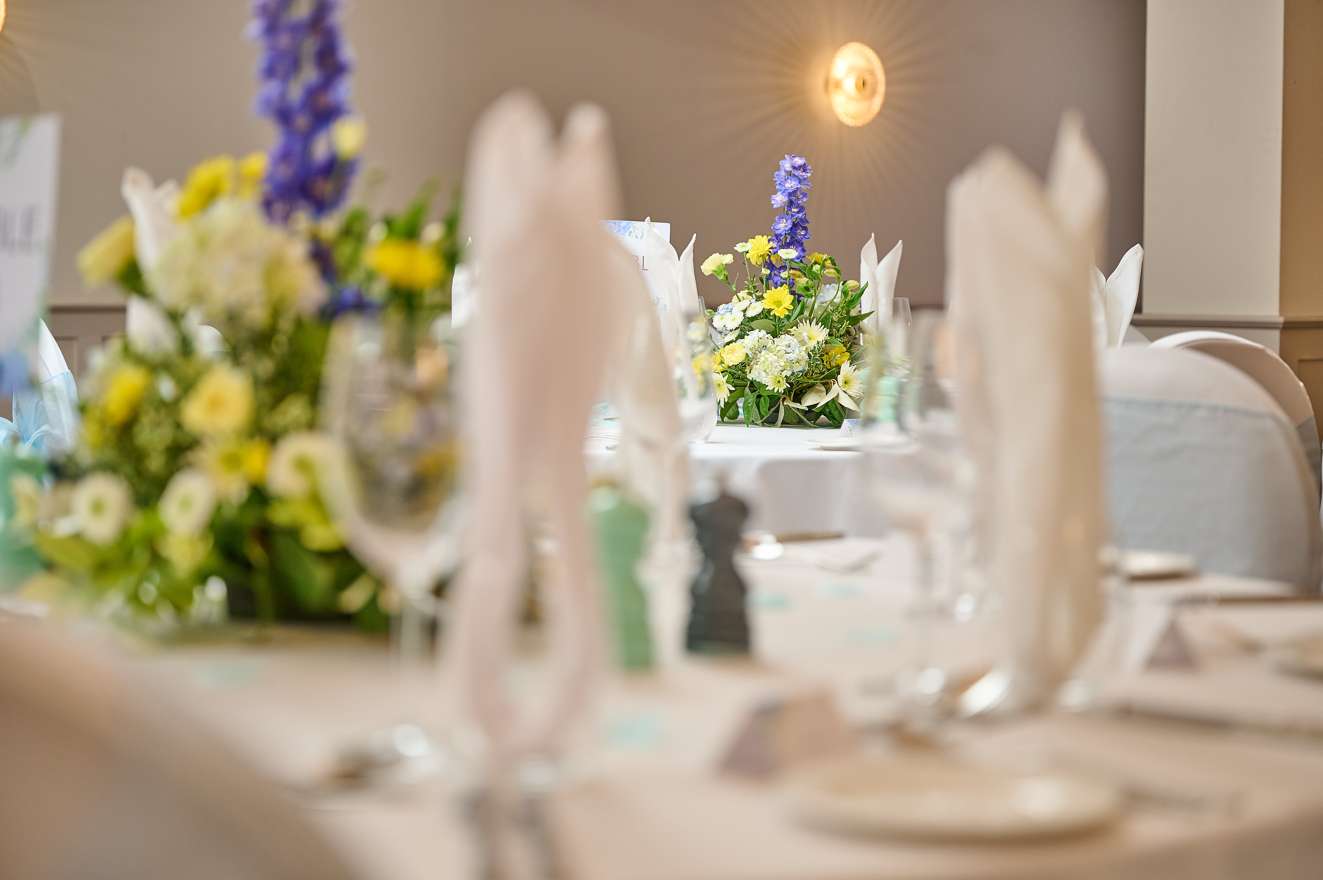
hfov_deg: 28.9
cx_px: 662
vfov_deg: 19.4
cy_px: 440
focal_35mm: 70
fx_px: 2571
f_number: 2.8
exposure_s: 1/125
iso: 400
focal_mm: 70
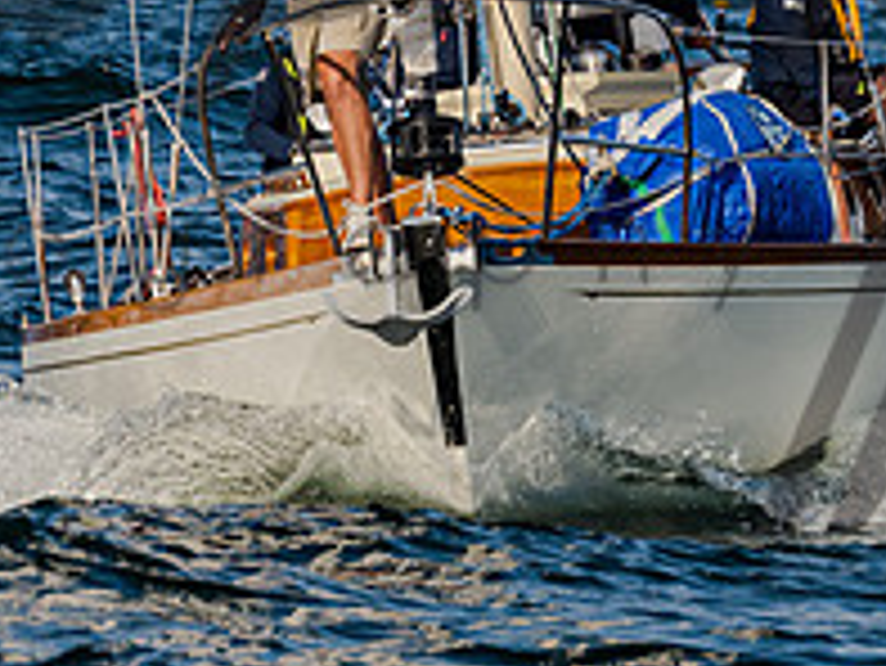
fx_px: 14726
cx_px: 511
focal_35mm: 575
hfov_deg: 3.4
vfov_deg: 2.6
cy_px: -38
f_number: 6.3
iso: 400
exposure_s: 1/1000
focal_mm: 150
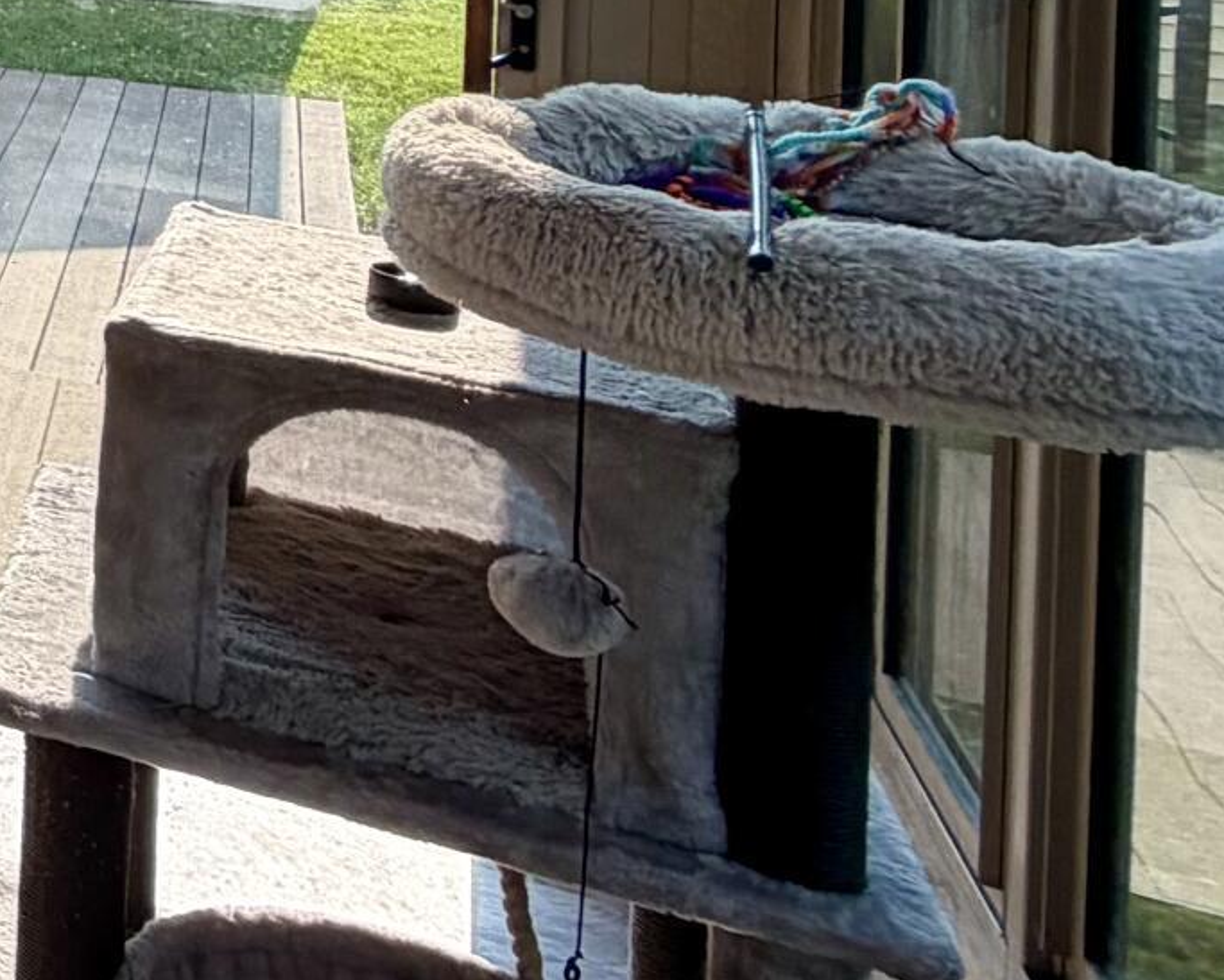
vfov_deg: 22.3
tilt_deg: -0.3
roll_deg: -2.0
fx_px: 2174
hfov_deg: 19.5
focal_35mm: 60
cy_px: -353
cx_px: -1172
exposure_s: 1/186
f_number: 2.2
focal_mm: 2.22
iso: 40
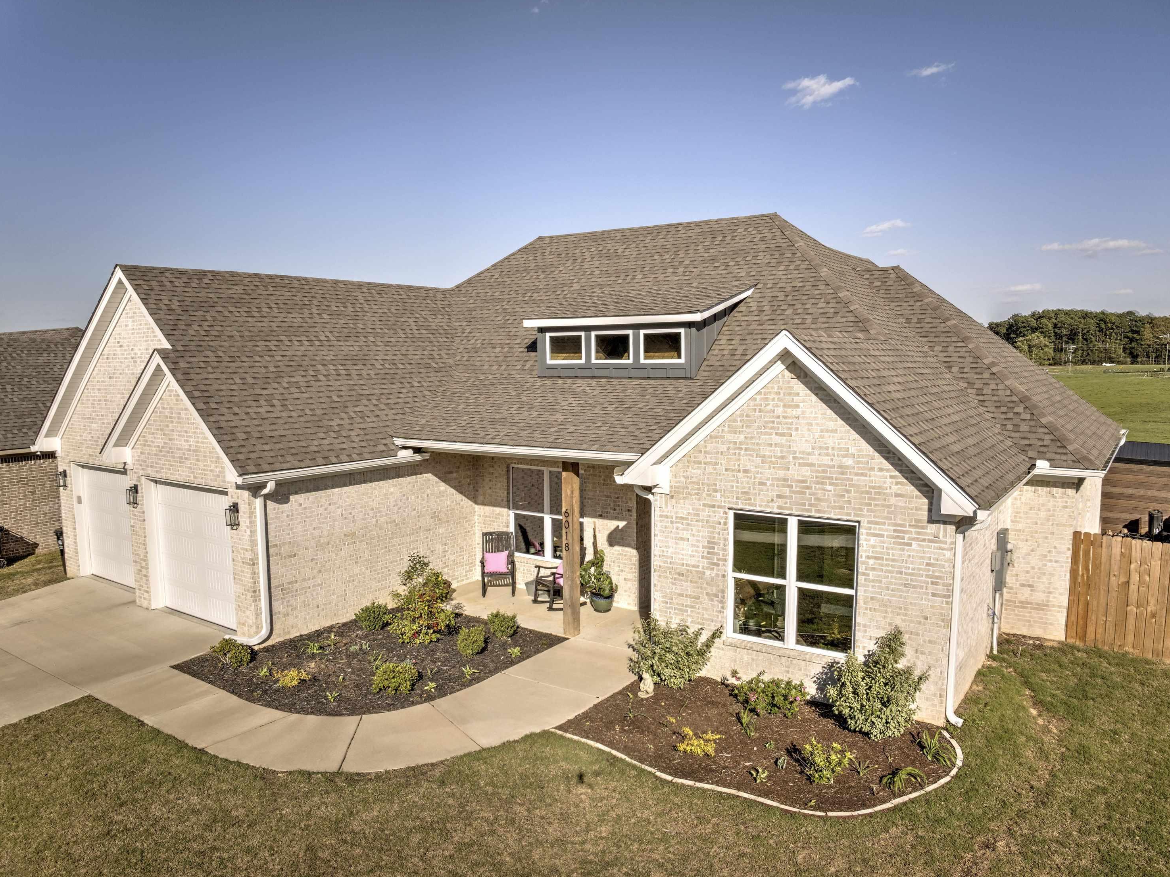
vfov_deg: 54.9
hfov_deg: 69.4
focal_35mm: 25
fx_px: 845
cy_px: 453
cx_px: 576
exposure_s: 1/800
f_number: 7.1
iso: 100
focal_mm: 12.3
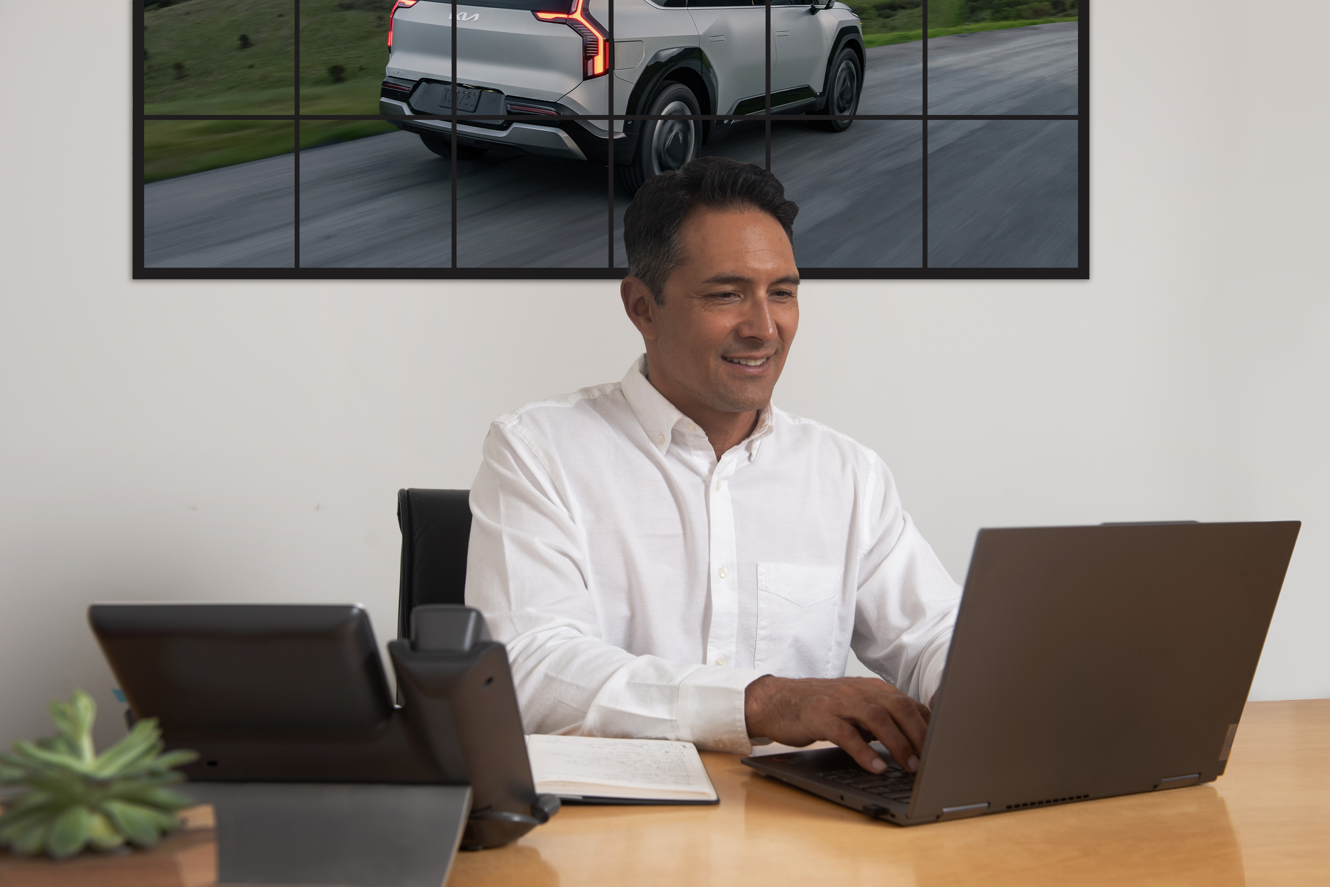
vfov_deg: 33.4
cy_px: 444
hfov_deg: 48.4
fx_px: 1478
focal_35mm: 40
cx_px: 665
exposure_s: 1/160
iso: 200
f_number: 5.6
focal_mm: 40
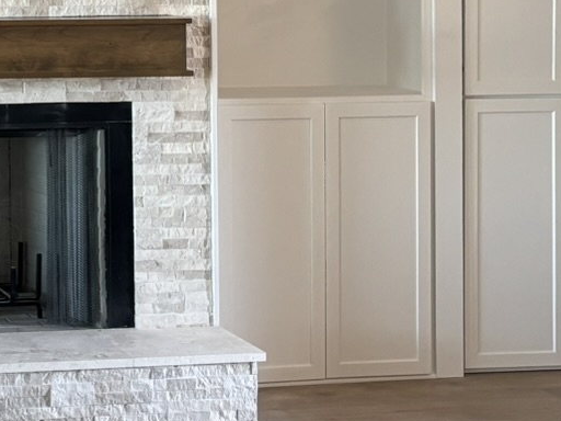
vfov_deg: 13.8
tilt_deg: +0.3
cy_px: -73
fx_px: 1685
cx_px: -215
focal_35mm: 104
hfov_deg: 17.5
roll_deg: +0.5
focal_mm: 5.96
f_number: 1.6
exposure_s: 1/60
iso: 125
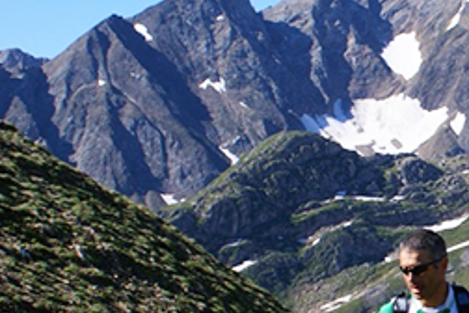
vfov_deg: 11.0
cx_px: 616
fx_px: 1628
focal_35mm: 125
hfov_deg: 15.6
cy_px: 222
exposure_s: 1/320
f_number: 8
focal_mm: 30
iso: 100
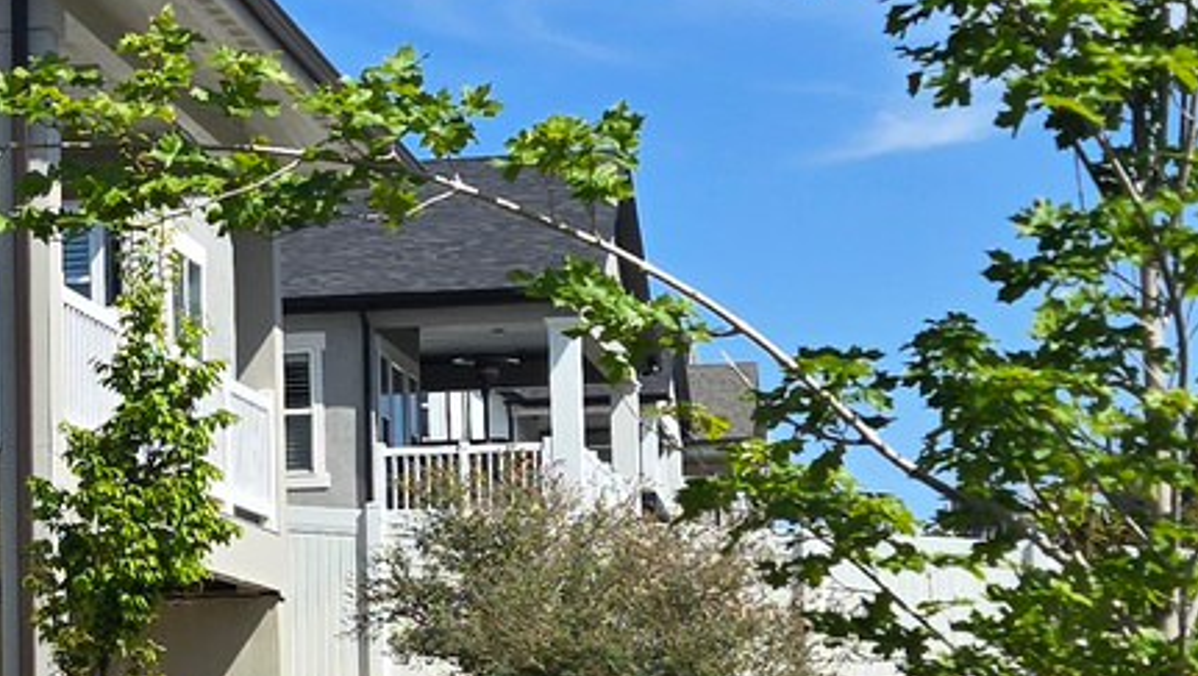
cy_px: 451
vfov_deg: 10.2
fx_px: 3782
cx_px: 58
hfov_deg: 17.7
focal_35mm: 119
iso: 25
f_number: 1.8
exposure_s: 1/2175
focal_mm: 5.4
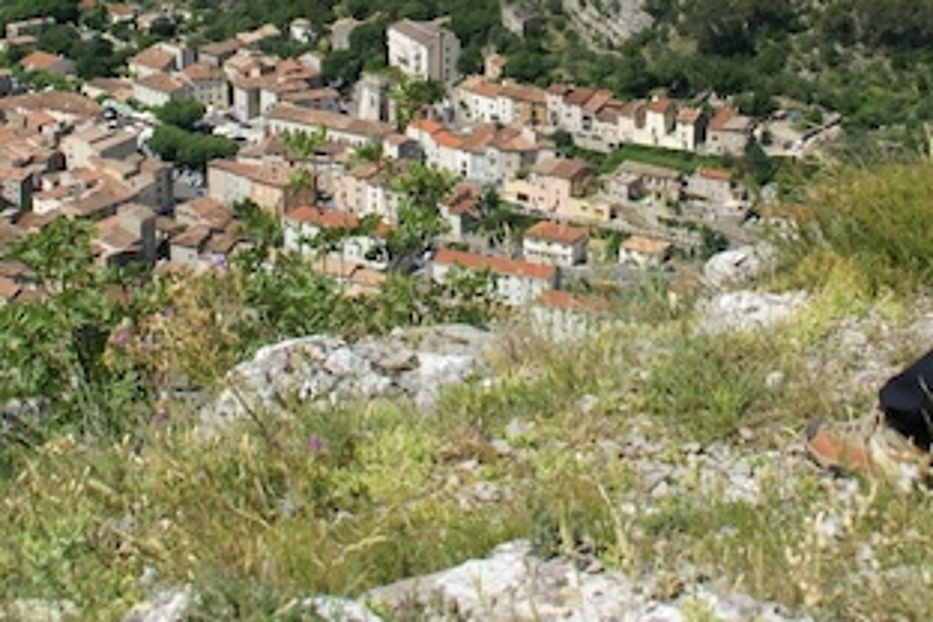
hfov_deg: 26.3
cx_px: 502
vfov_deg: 17.0
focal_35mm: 77
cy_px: -103
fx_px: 1995
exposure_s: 1/250
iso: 100
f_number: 10
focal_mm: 20
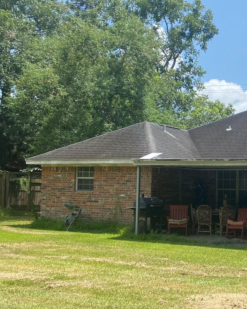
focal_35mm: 50
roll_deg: -1.5
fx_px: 457
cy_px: 188
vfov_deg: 37.2
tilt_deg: +1.3
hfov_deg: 27.0
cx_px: 291
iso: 32
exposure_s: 1/1447
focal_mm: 4.25
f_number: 1.8
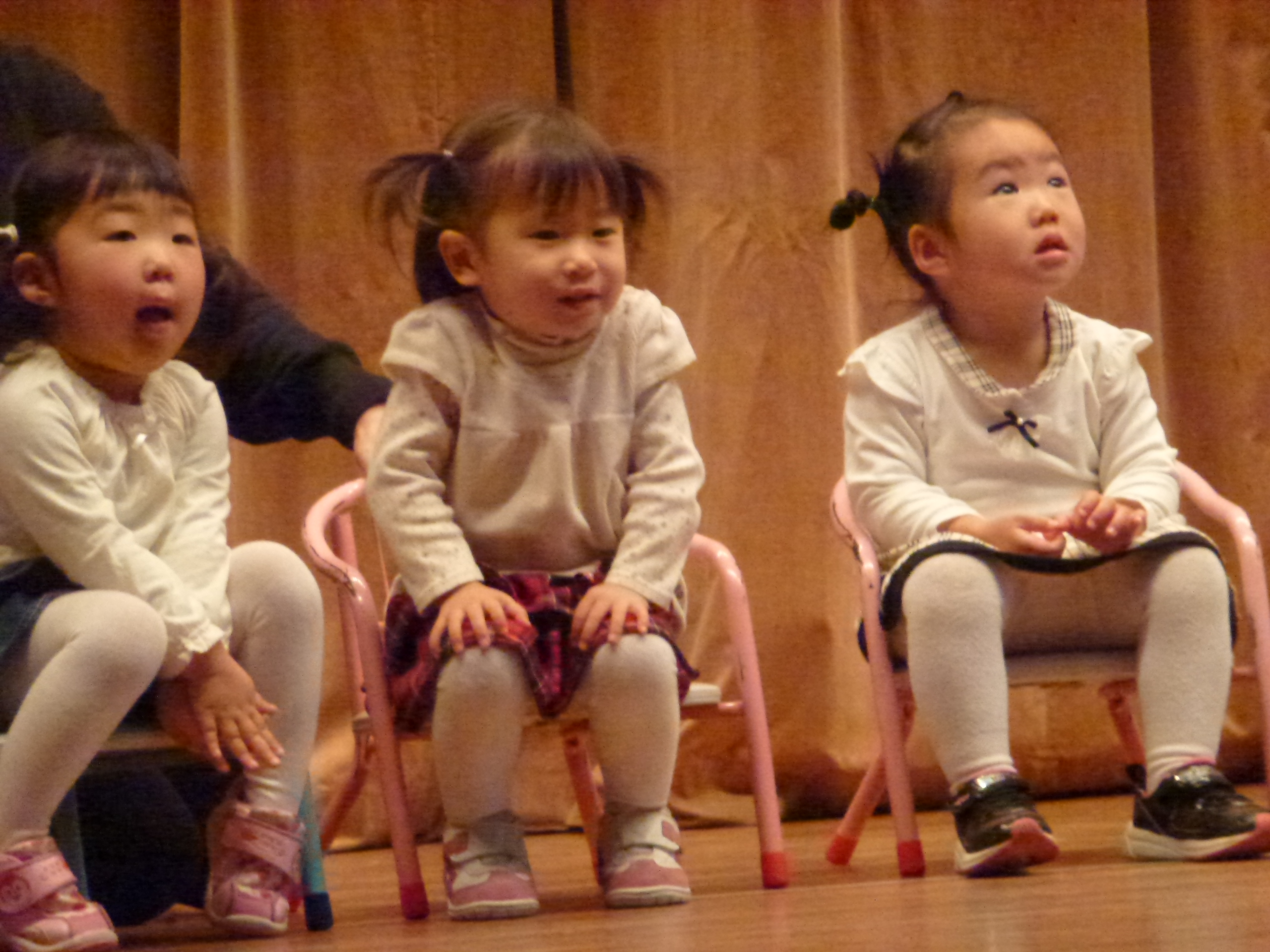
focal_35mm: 266
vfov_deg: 5.6
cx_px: 635
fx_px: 9759
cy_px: 476
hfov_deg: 7.4
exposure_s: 1/80
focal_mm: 47.7
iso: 1600
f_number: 5.6
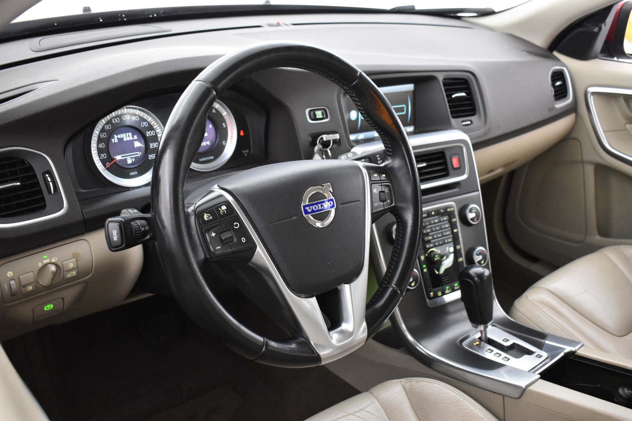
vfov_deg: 36.9
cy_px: 210
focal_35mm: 36
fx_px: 632
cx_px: 316
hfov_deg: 53.1
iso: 3200
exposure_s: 1/20
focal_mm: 24
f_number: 3.8
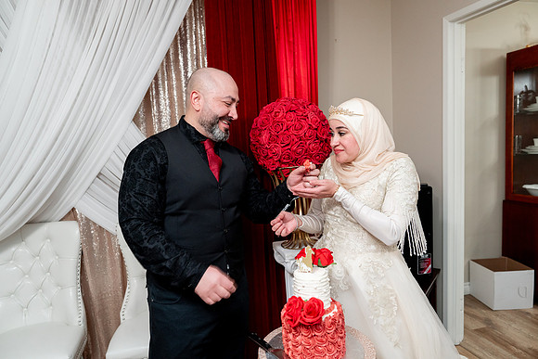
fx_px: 359
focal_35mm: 24
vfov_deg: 53.2
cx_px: 269
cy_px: 180
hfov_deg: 73.7
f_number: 2.8
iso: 1600
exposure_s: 1/160
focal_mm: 24
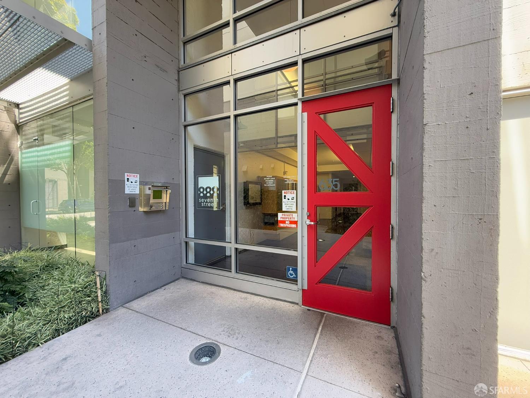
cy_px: 199
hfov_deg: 102.1
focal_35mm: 14
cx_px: 265
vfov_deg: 85.7
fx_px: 214
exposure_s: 1/99
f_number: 2.2
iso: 160
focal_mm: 2.22
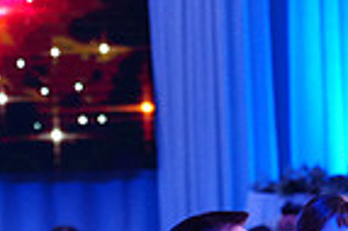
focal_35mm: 426
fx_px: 4113
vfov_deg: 3.2
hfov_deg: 4.8
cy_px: 444
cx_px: 170
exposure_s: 1/200
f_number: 4
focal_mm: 105
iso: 3200
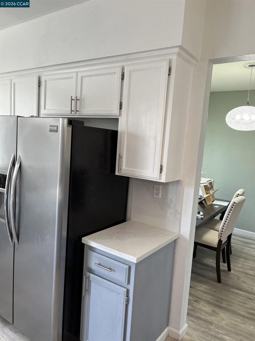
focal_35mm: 26
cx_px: 128
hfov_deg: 53.1
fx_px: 255
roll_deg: -3.4
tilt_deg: -7.1
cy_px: 170
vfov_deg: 67.3
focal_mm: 5.1
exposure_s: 1/120
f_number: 1.6
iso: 100
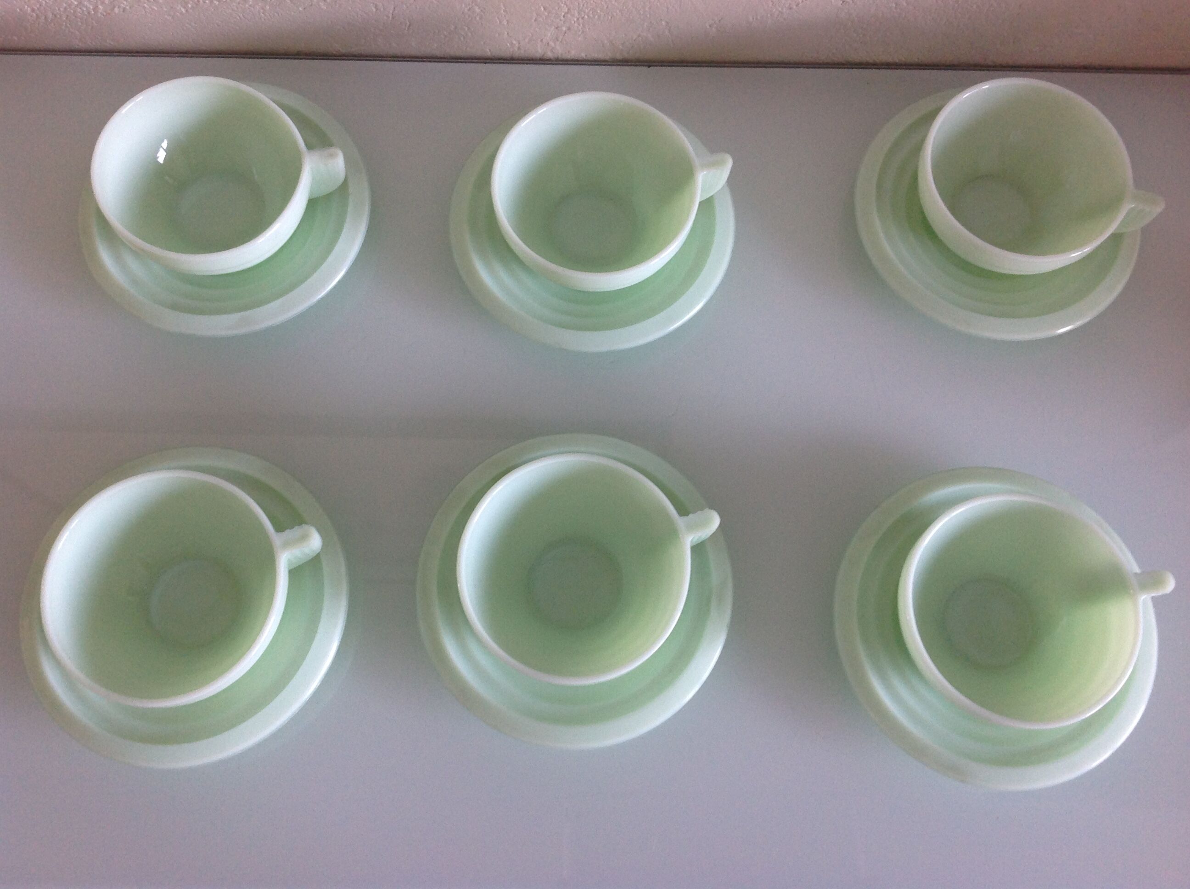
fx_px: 1201
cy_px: 444
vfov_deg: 40.6
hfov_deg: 52.7
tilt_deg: -72.7
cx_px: 595
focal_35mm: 35
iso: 80
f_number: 2.4
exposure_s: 1/15
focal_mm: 4.28
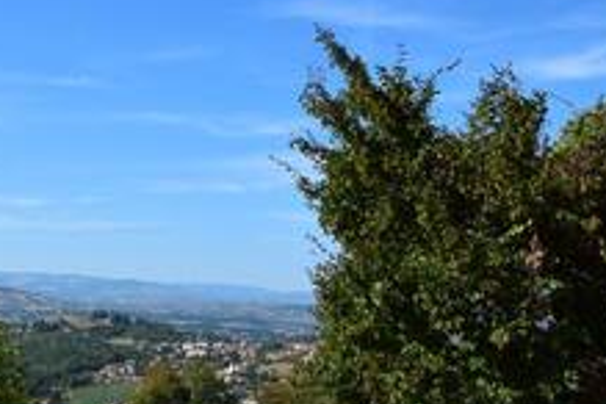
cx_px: 55
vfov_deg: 24.9
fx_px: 909
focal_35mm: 54
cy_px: 271
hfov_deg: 34.7
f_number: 11
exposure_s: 1/400
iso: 400
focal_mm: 18
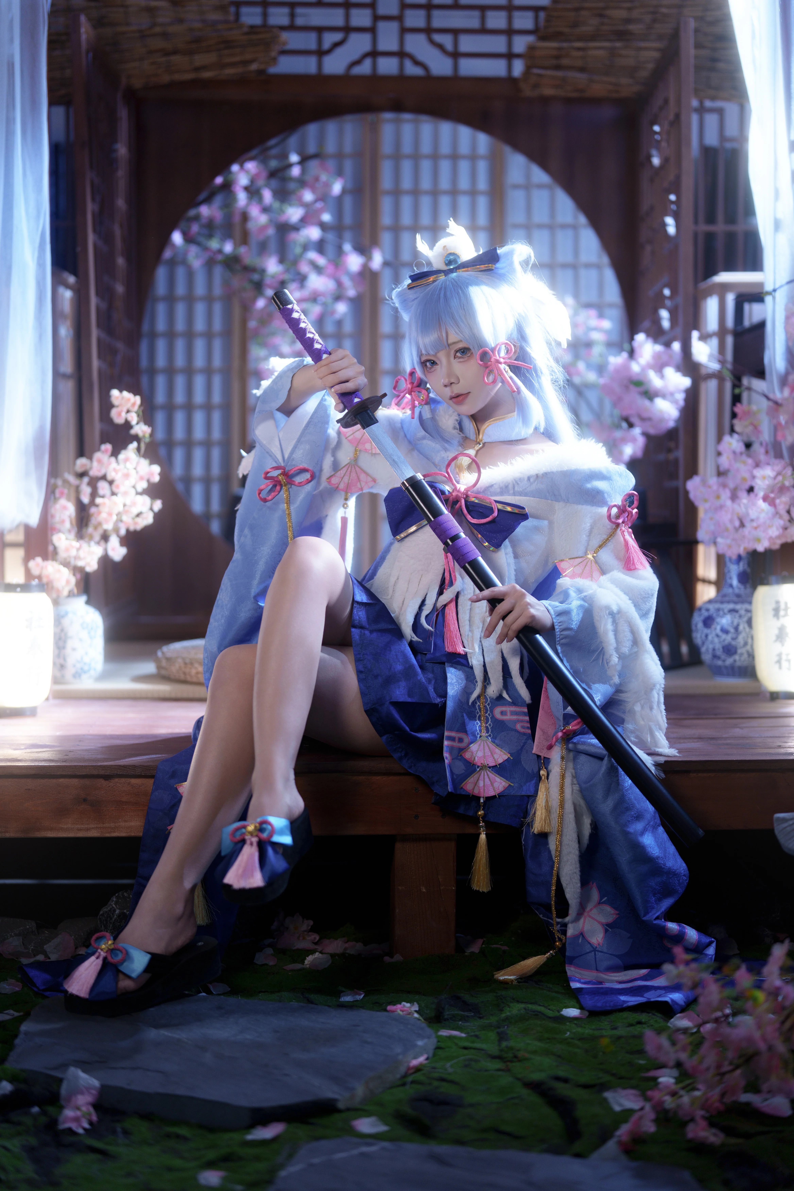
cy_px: 596
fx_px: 1654
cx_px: 397
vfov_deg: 39.6
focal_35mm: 50
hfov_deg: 27.0
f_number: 1.4
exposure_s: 1/320
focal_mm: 50
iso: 100
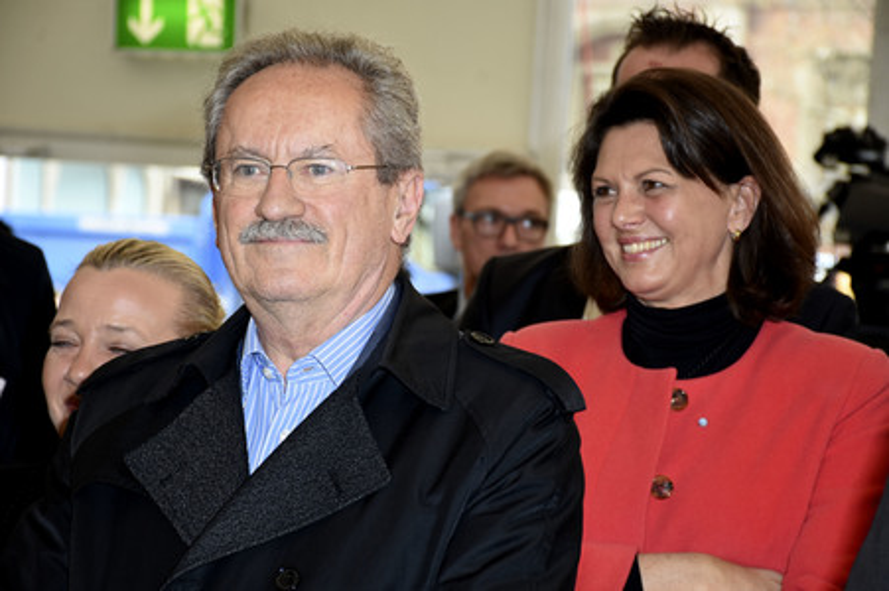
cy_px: 296
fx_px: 3331
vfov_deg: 10.1
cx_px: 444
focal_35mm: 135
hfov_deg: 15.2
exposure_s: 1/160
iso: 500
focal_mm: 90
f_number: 6.3
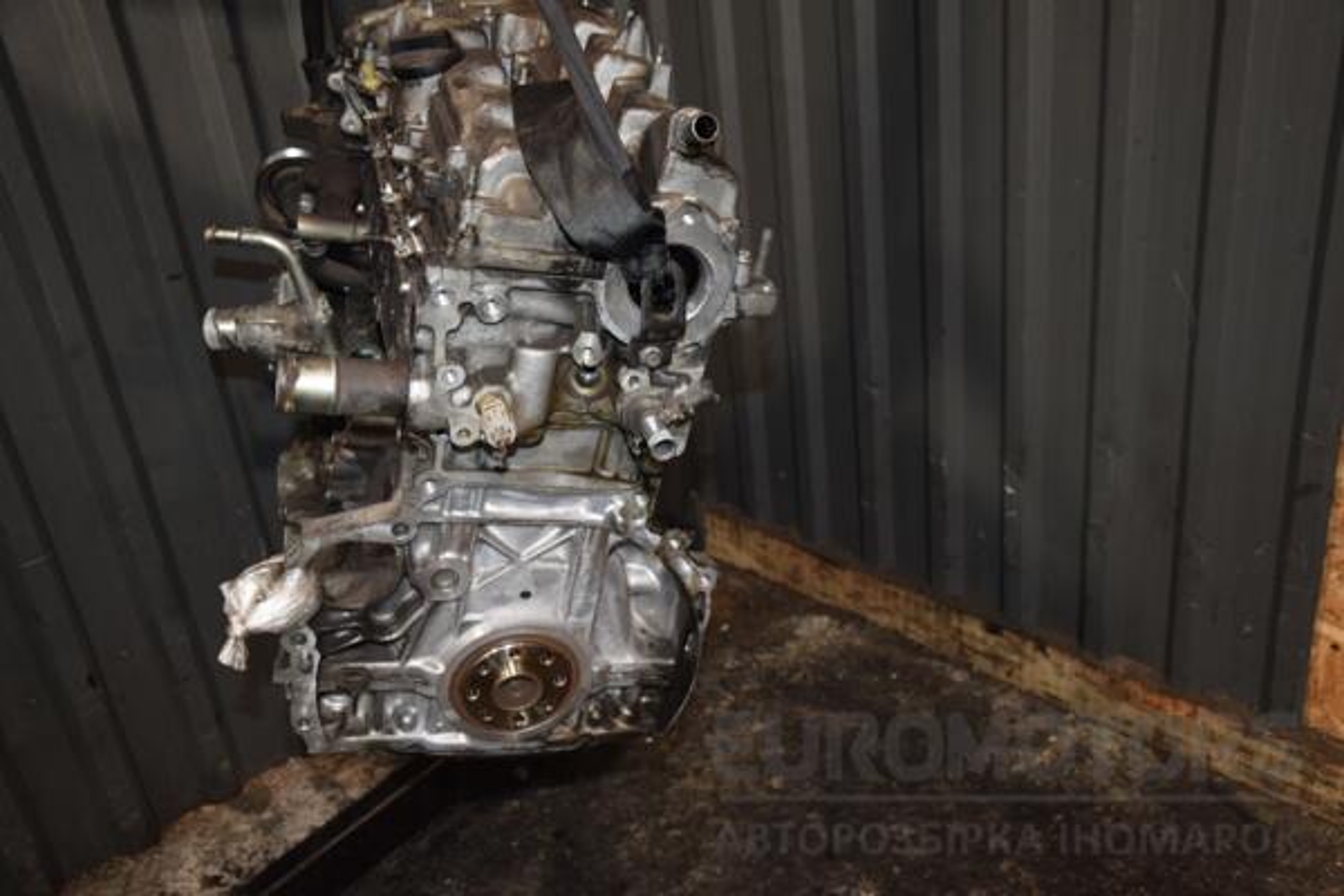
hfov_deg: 53.1
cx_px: 672
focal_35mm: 36
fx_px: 1344
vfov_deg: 36.9
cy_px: 448
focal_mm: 24
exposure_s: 1/60
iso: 800
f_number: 5
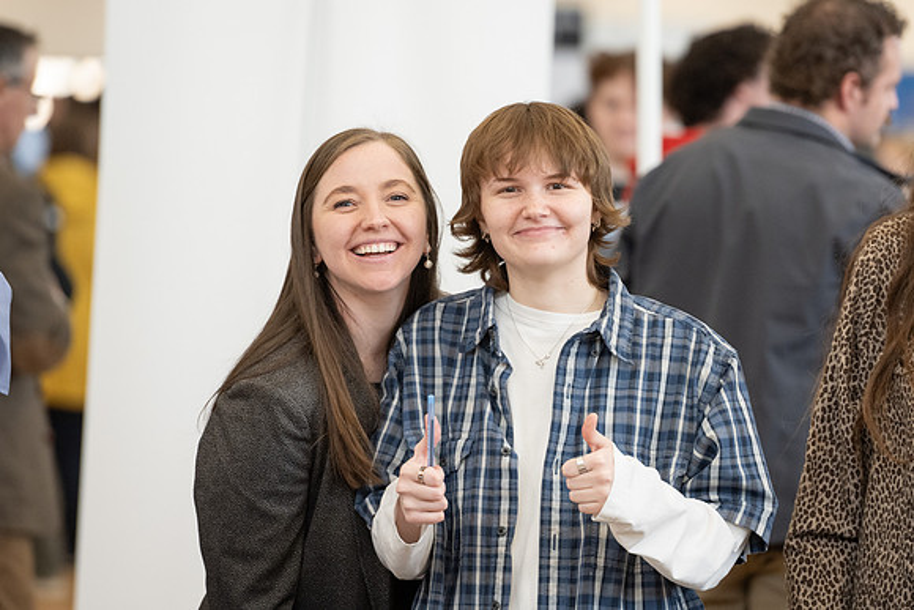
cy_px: 247
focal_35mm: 271
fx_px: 6882
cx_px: 569
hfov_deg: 7.6
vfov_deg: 5.1
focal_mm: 200
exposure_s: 1/200
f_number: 3.5
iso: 1250
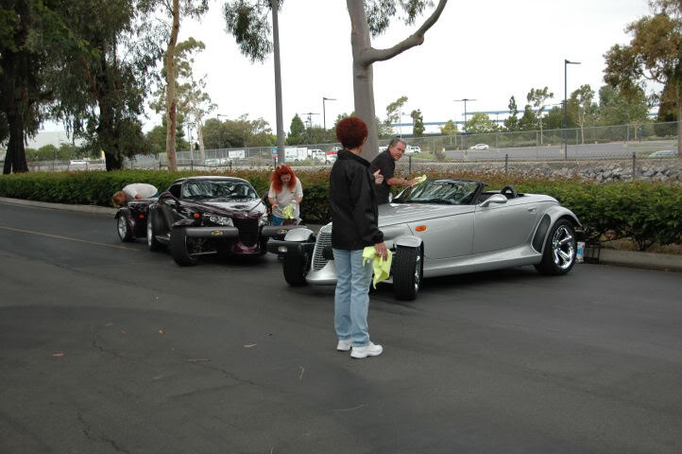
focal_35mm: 40
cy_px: 227
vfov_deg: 33.0
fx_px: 767
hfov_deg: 48.0
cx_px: 341
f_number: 4
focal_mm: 27
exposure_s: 1/640
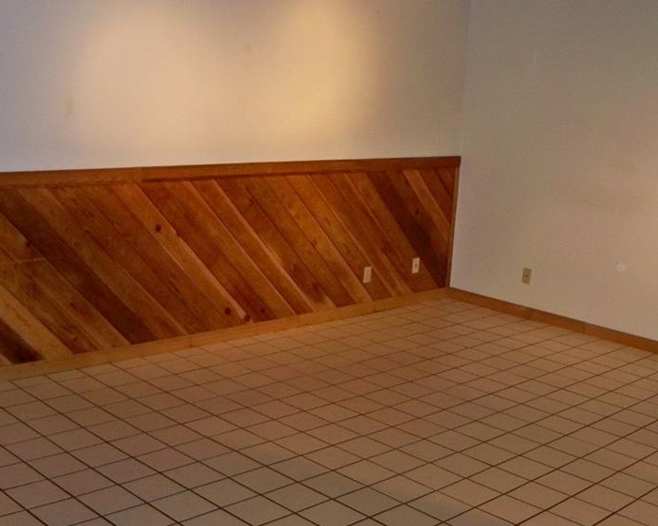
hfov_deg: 37.3
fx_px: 974
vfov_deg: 30.1
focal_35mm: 50
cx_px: 327
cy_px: 180
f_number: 3.5
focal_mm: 6.2
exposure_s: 1/30
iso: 200
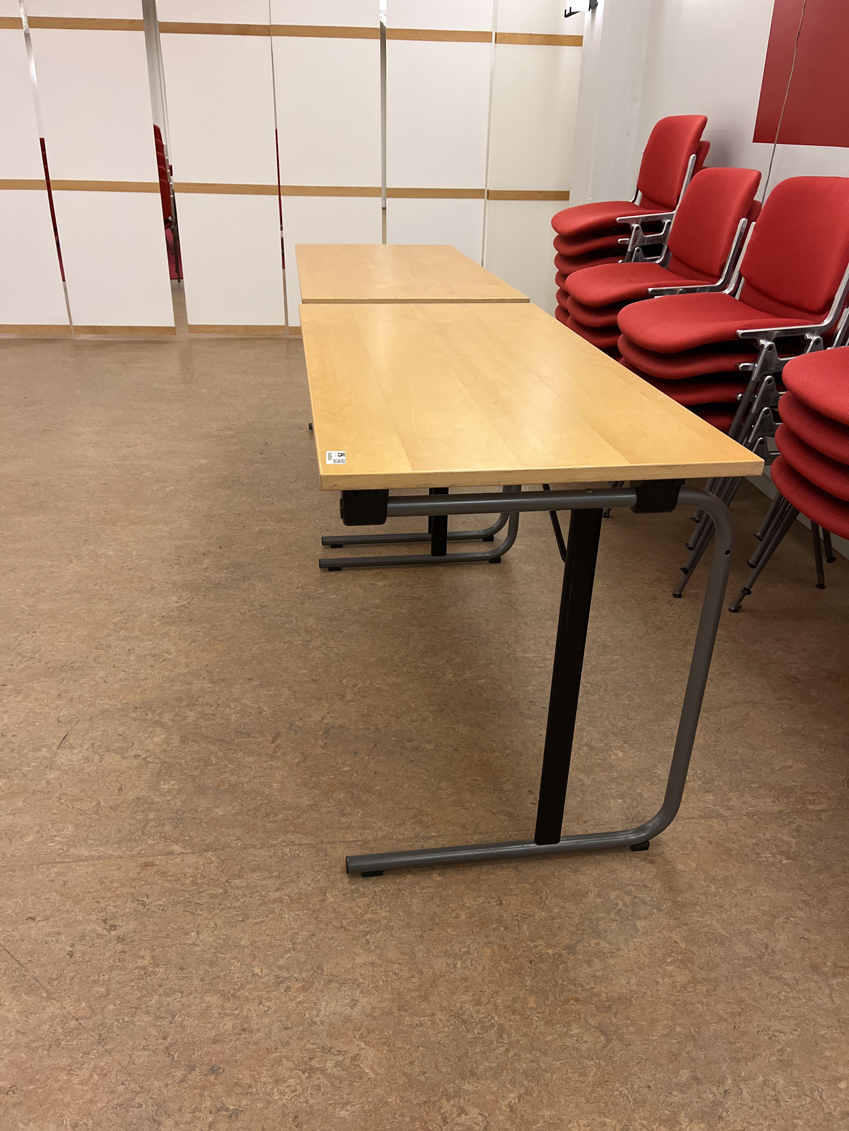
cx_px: 424
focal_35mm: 26
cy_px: 566
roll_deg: -2.9
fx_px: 850
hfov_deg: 53.1
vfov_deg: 67.3
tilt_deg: -26.2
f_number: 1.6
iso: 400
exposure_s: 1/50
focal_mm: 5.1
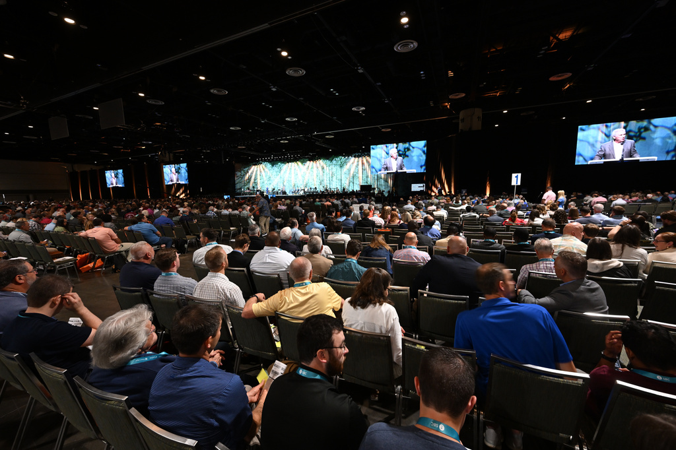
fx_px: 263
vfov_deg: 81.2
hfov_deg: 104.3
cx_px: 338
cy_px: 225
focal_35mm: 14
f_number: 5.6
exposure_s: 1/15
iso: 1600
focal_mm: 14
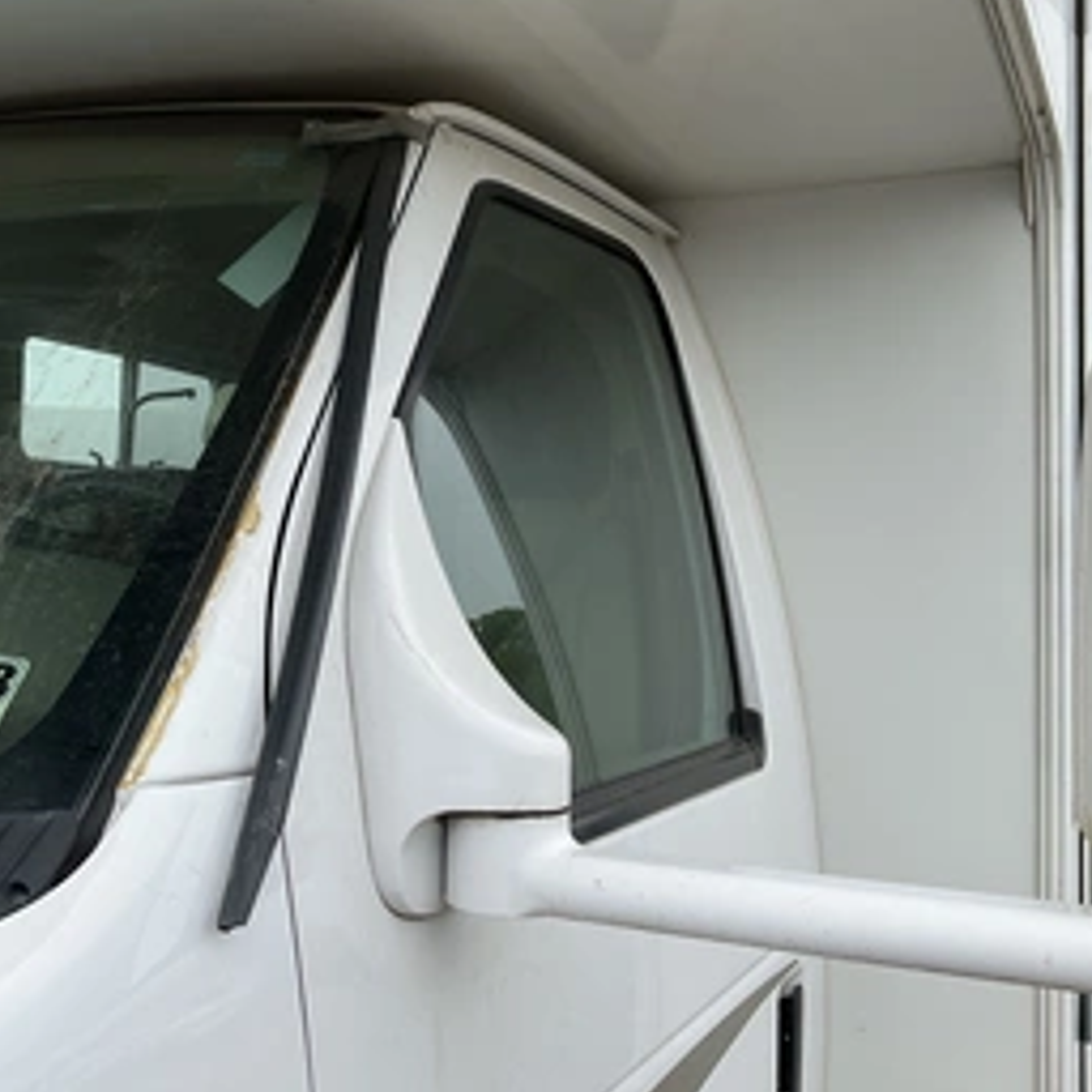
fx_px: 1428
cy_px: 473
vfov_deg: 41.8
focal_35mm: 40
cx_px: 371
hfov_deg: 41.4
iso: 25
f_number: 1.8
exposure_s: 1/842
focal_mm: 3
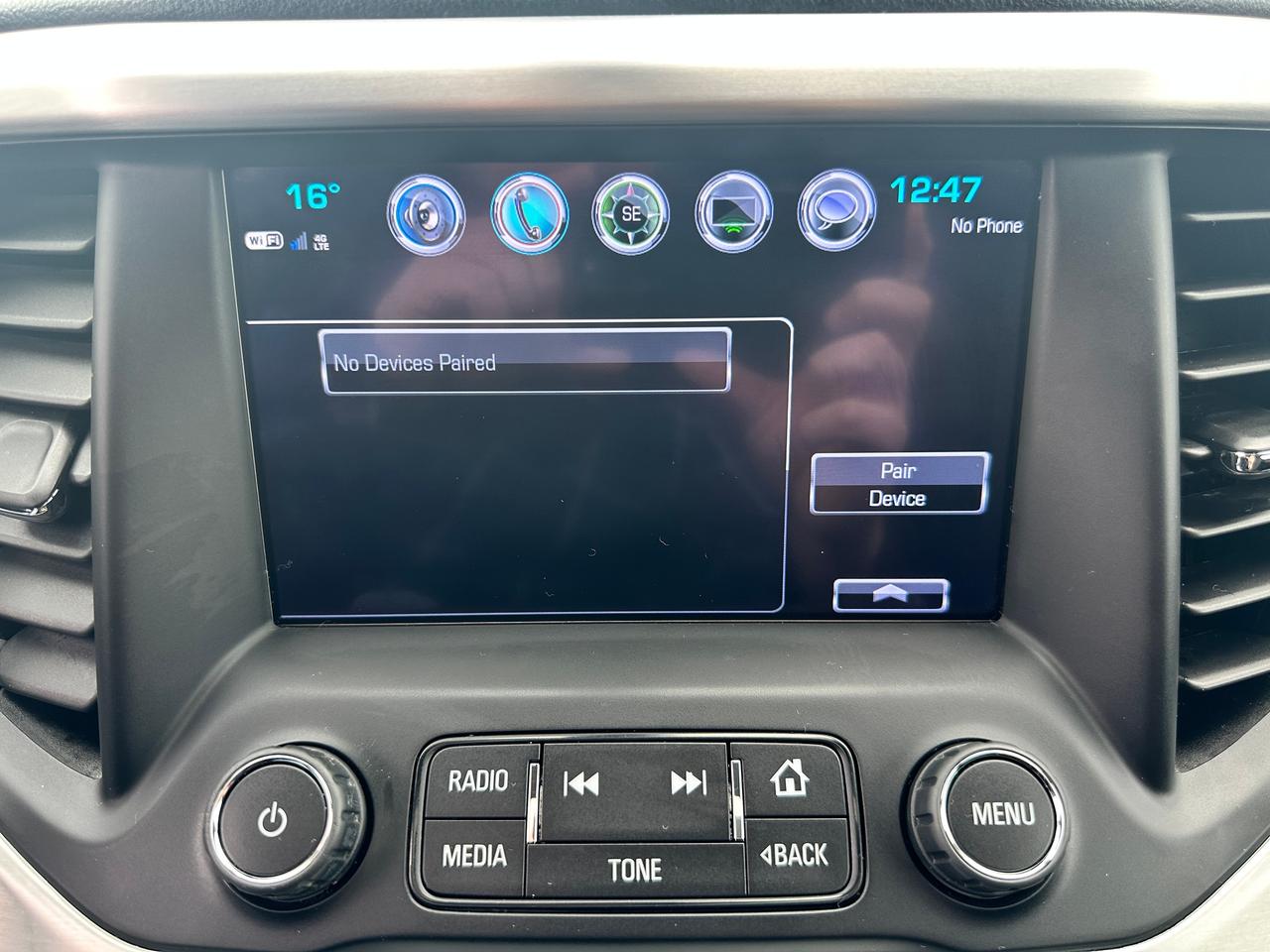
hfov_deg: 71.6
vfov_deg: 56.8
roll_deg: +0.6
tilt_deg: -23.2
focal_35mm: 24
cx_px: 635
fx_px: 881
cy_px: 476
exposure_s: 1/121
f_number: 1.78
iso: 125
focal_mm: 6.86
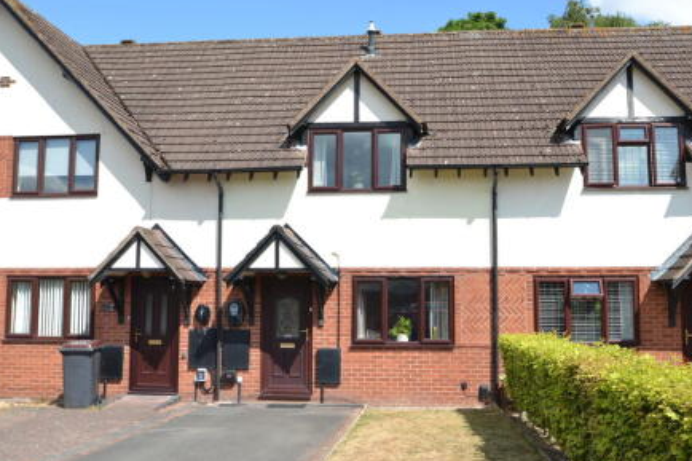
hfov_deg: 55.0
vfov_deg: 38.3
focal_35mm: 35
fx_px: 664
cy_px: 223
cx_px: 367
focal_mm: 21
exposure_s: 1/250
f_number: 8
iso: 100
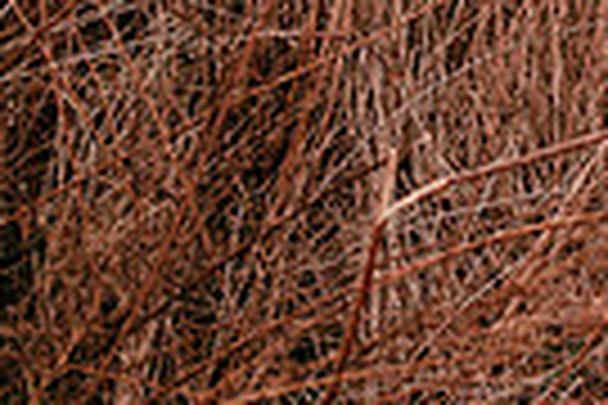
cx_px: 1148
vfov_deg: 11.9
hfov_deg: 16.2
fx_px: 1739
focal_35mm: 103
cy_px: -398
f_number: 2.2
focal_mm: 24
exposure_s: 1/160
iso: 100
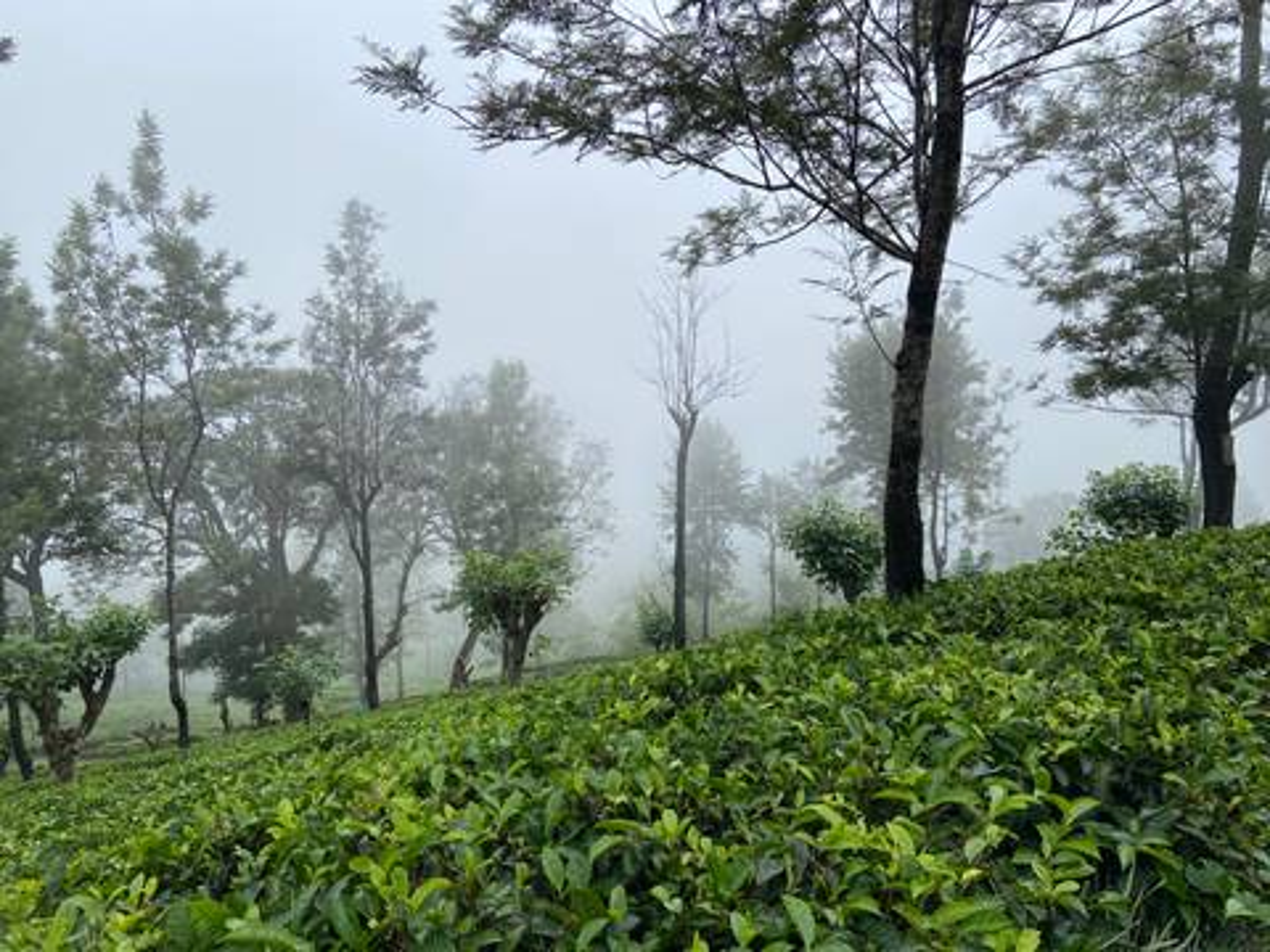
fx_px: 954
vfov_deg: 53.1
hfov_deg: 67.3
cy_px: 476
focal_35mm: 26
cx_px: 635
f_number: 1.8
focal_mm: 4.25
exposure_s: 1/2222
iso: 32
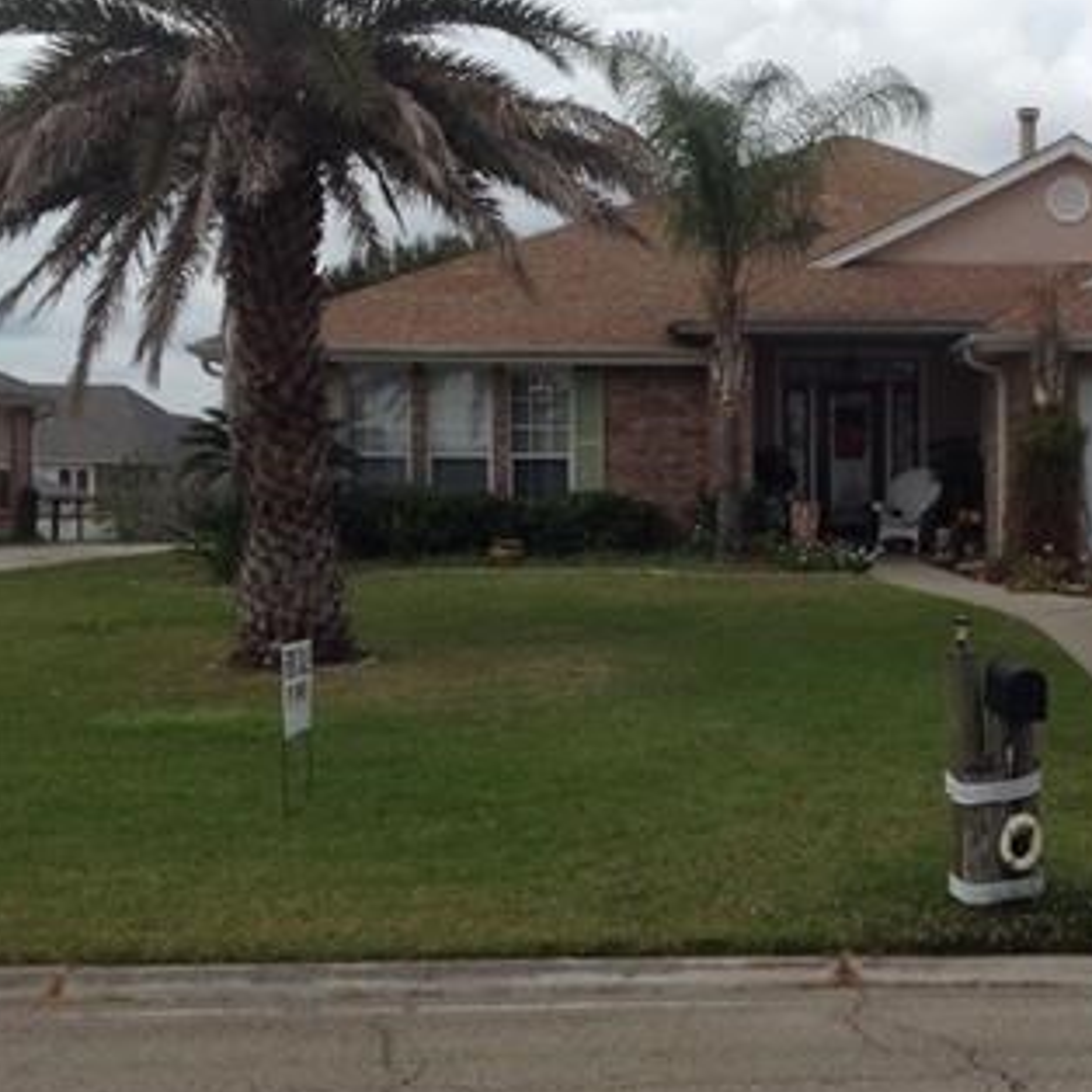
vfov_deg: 27.3
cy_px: 529
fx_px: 2248
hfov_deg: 26.8
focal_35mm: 63
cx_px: 862
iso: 50
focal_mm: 4.28
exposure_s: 1/2160
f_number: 2.4
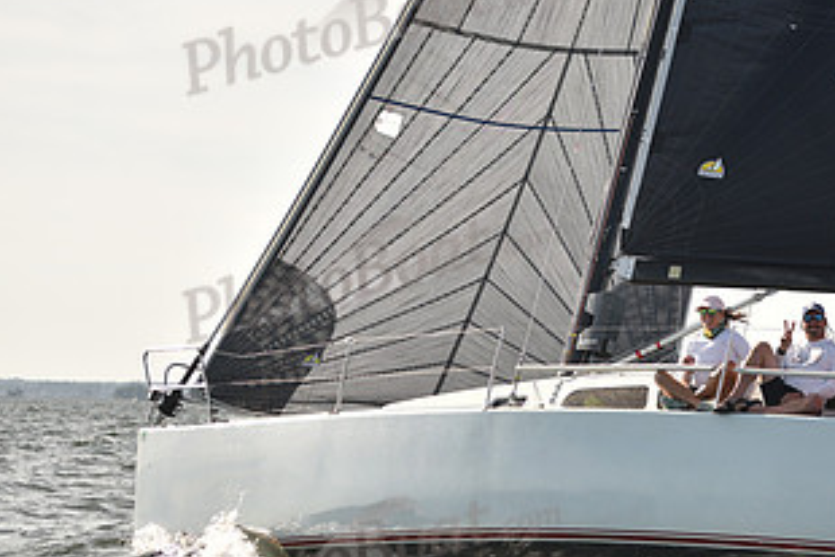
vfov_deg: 10.5
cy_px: 375
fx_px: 3040
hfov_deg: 15.5
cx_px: 703
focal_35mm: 131
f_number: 2.8
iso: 250
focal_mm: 70
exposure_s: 1/1250
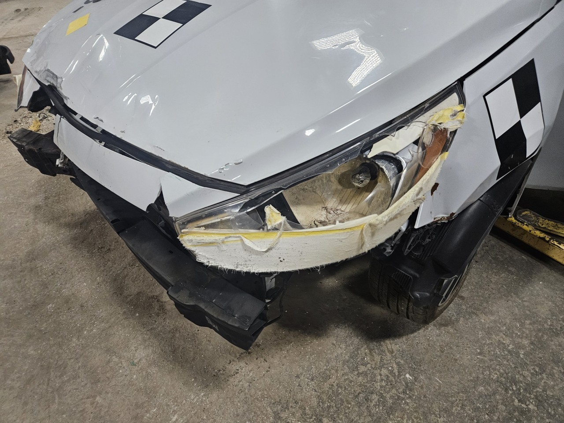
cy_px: 212
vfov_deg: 58.9
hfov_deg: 73.9
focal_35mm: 23
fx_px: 375
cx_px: 282
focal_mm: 5.4
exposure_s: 1/120
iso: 500
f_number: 1.8
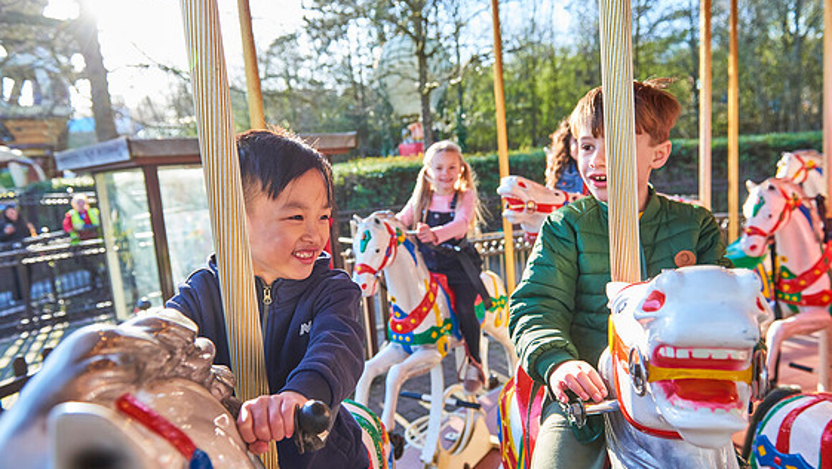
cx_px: 424
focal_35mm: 26
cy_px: 258
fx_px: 574
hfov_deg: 71.9
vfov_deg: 44.4
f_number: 4
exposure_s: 1/640
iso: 800
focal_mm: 24
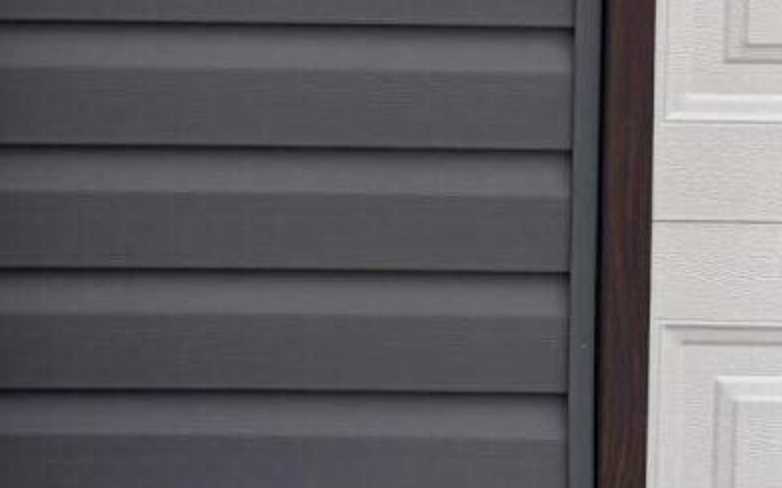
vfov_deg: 9.1
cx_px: 426
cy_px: -212
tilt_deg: -9.3
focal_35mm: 141
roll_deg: -2.2
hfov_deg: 14.8
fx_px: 3004
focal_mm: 5.96
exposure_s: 1/531
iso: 50
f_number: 1.6
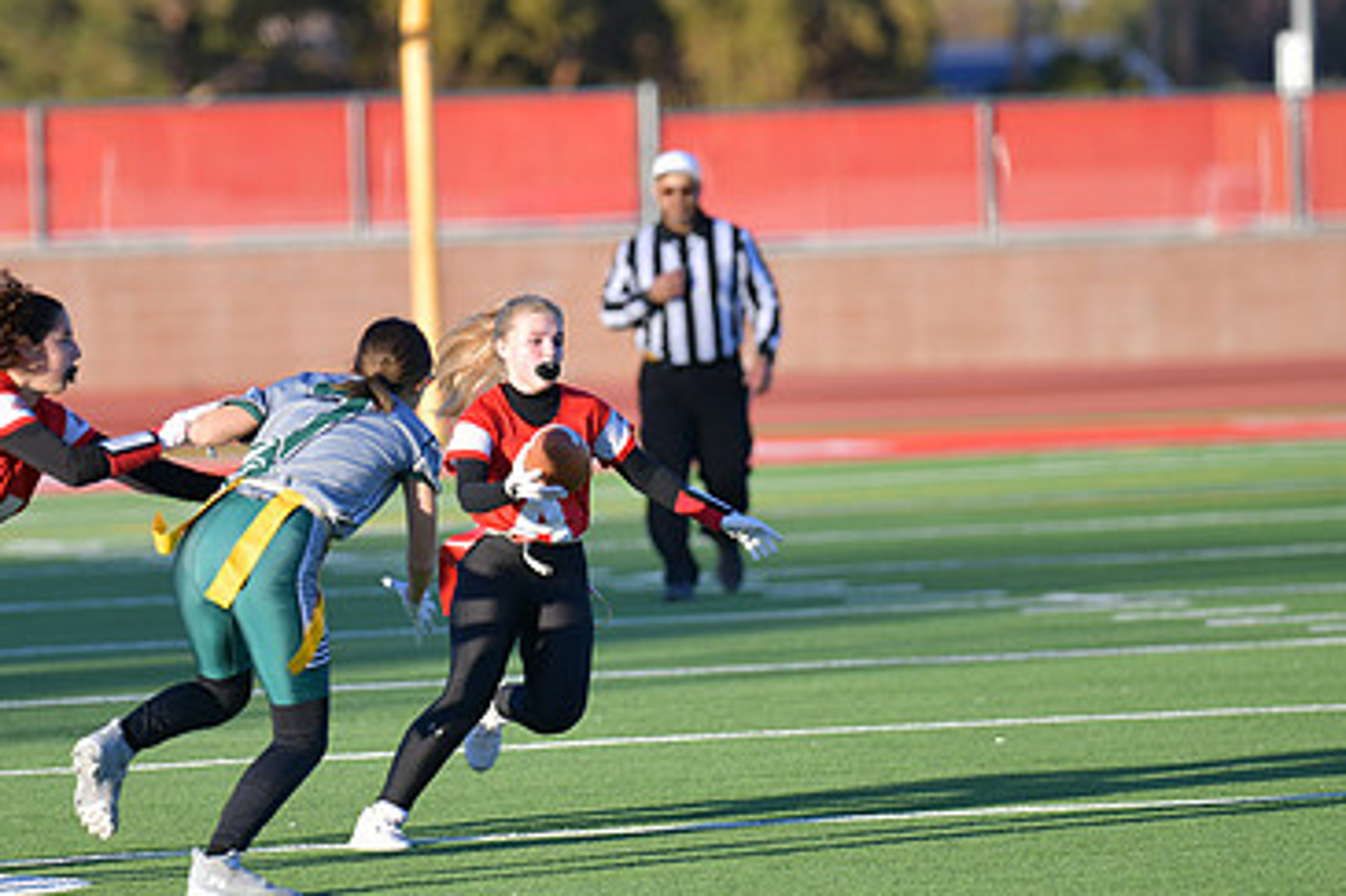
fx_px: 13080
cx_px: 535
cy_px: 496
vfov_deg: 3.9
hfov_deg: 5.9
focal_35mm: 350
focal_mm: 220
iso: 72
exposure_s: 1/800
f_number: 2.8
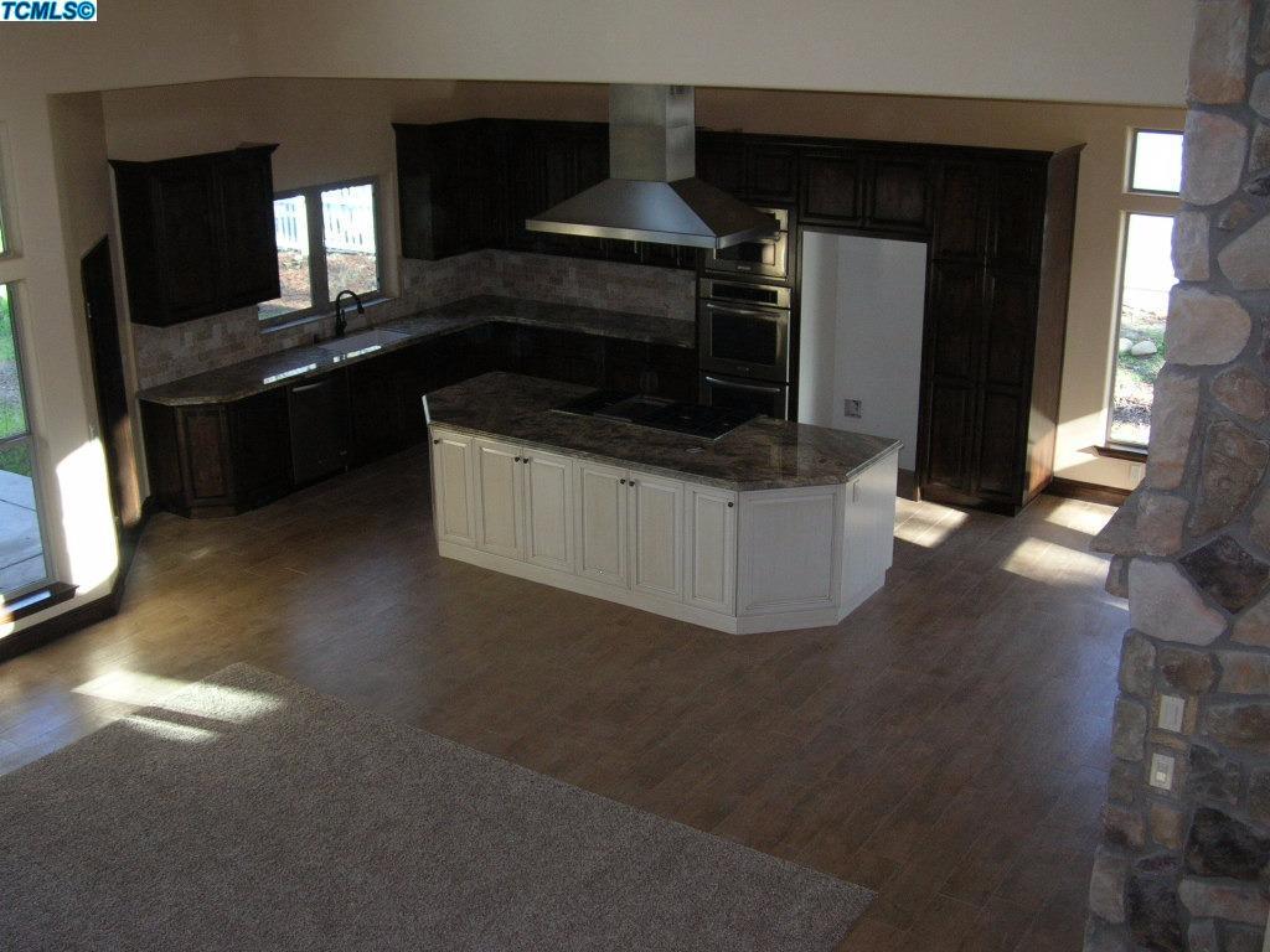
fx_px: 1357
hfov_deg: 50.1
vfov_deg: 38.7
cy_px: 476
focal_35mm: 37
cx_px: 635
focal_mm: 6.2
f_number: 2.7
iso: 90
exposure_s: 1/60.1
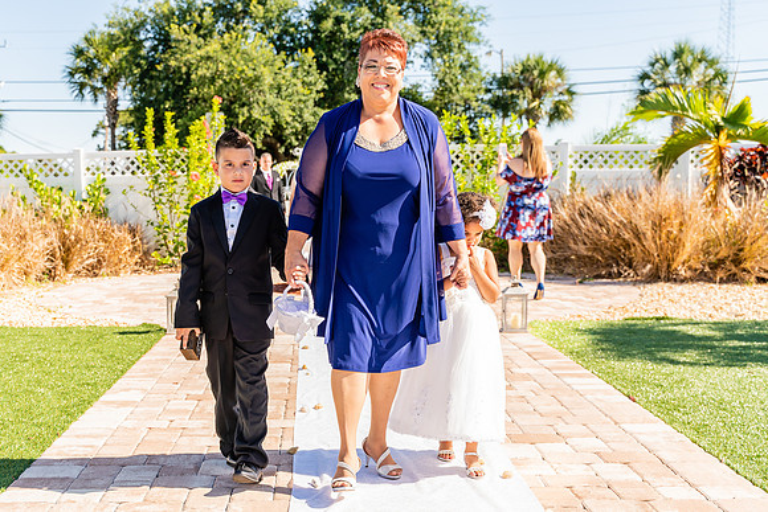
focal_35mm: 45
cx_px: 310
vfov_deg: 29.6
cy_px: 338
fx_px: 963
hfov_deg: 43.3
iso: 100
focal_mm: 34
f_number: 4
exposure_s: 1/500
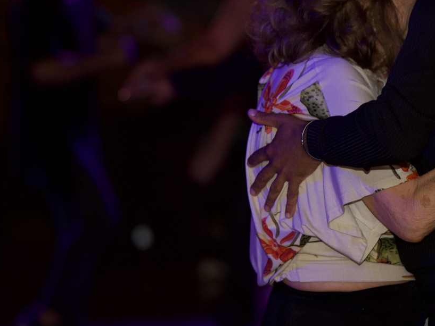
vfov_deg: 5.1
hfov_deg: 6.8
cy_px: 69
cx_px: 370
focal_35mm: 292
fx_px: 3670
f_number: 3.2
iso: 1250
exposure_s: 1/200
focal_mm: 155
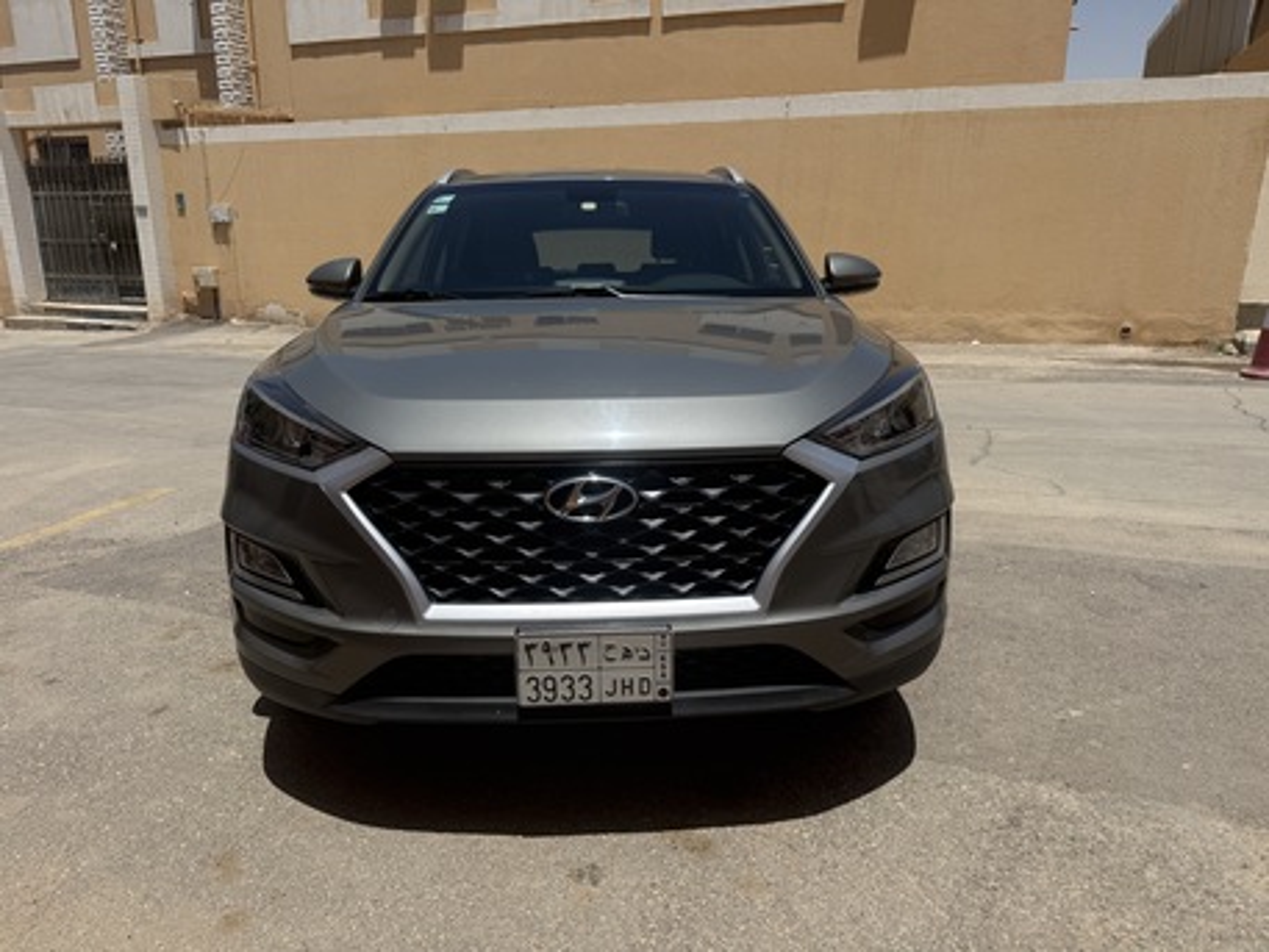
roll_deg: -0.7
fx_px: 880
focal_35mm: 24
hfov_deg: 71.6
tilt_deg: -14.6
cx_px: 634
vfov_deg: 56.8
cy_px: 476
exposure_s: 1/10309
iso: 125
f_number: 1.78
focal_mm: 6.76
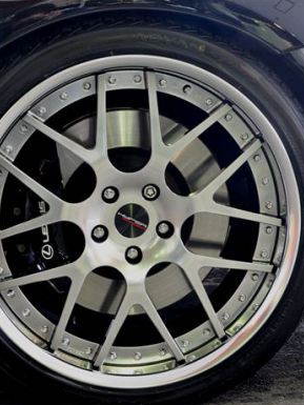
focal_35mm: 92
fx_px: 1077
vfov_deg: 21.3
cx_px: 122
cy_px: 204
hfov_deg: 16.1
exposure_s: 1/30
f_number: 6.3
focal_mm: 42
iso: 1400
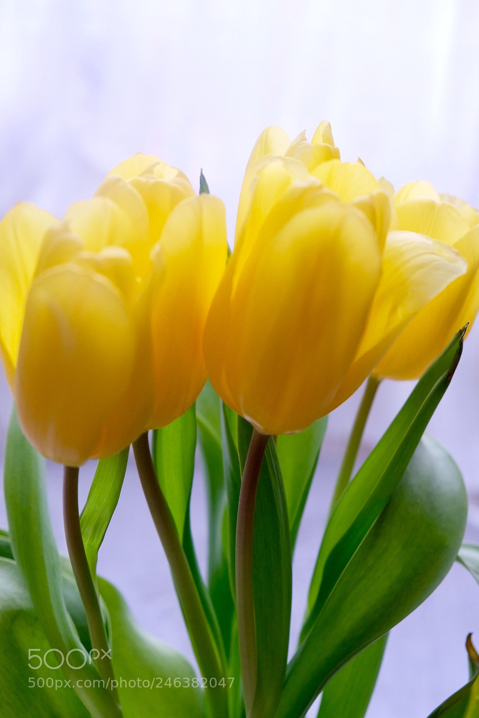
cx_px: 240
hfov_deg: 22.3
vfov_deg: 32.9
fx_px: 1217
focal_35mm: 61
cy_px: 359
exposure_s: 1/58
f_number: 4
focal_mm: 40.7
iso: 800
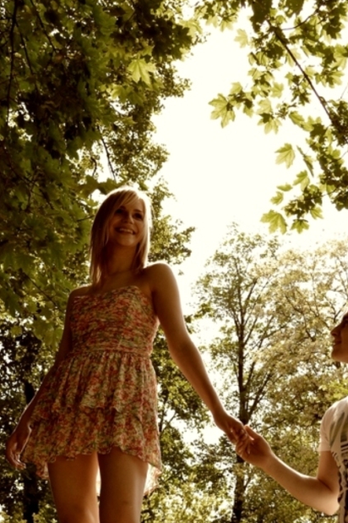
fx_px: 884
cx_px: 200
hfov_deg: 22.2
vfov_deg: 32.6
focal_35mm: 61
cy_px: 352
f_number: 7.1
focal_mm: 26
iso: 200
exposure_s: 1/160
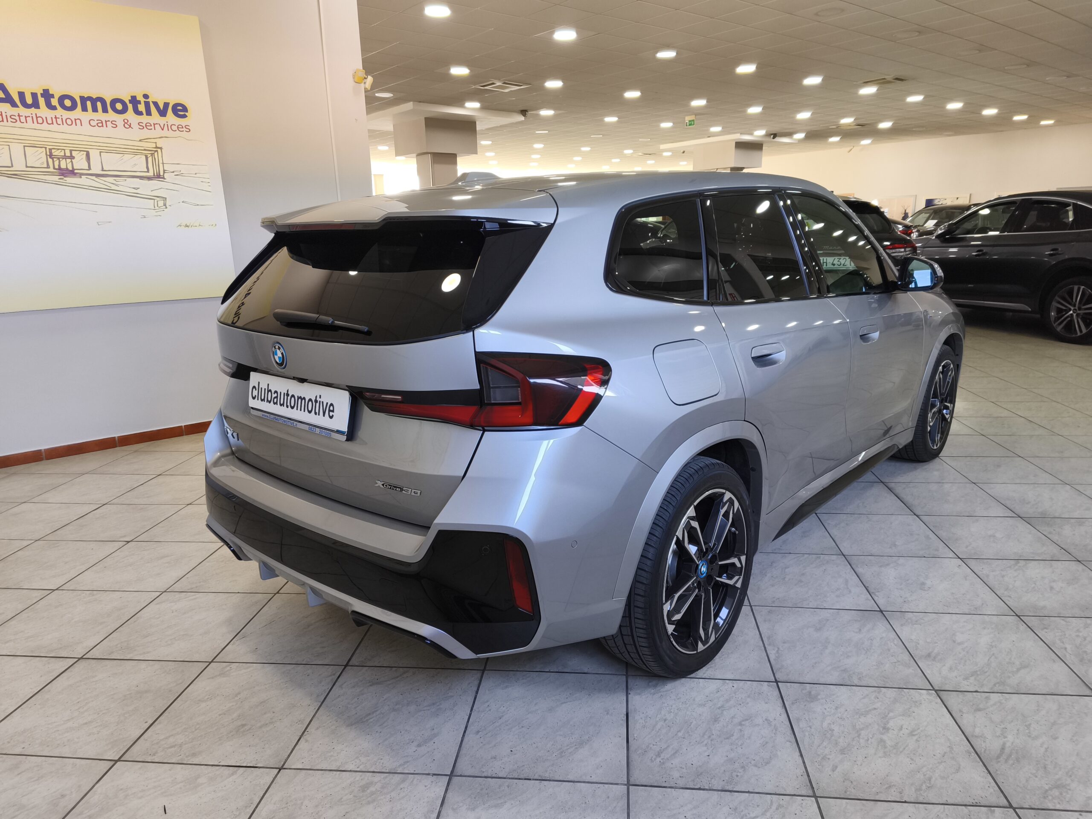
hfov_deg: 73.9
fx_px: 726
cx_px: 546
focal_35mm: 23
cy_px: 410
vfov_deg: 58.9
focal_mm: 5.35
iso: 250
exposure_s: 1/100
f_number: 1.7
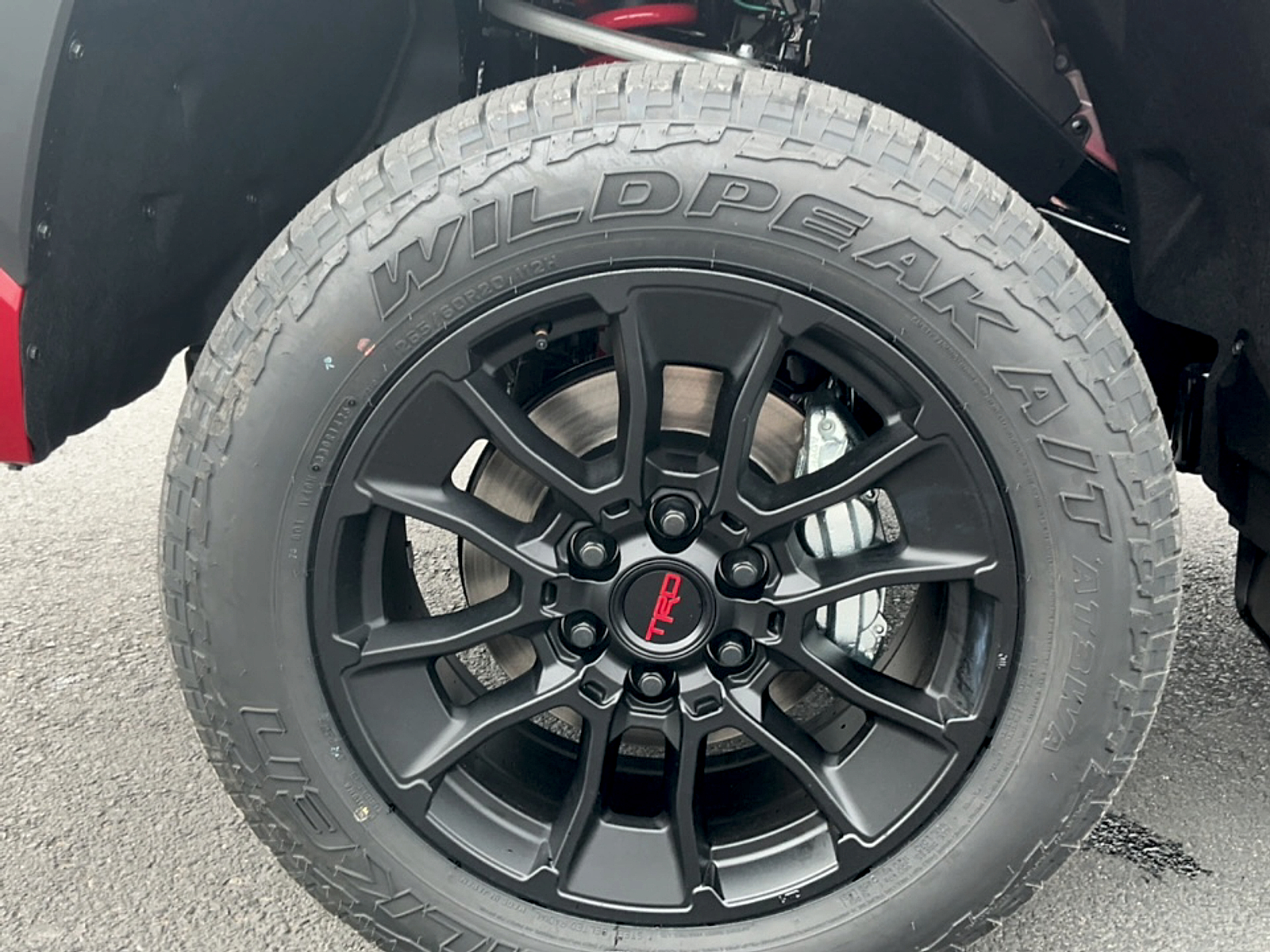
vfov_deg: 46.8
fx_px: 1101
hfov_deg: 60.0
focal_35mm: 30
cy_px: 476
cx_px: 635
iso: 25
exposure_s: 1/120
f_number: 1.8
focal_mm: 3
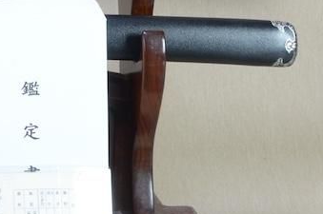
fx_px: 1111
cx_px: -131
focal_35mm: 124
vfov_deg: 10.5
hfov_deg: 15.5
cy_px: -137
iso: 400
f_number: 11
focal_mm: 20
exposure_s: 1/2
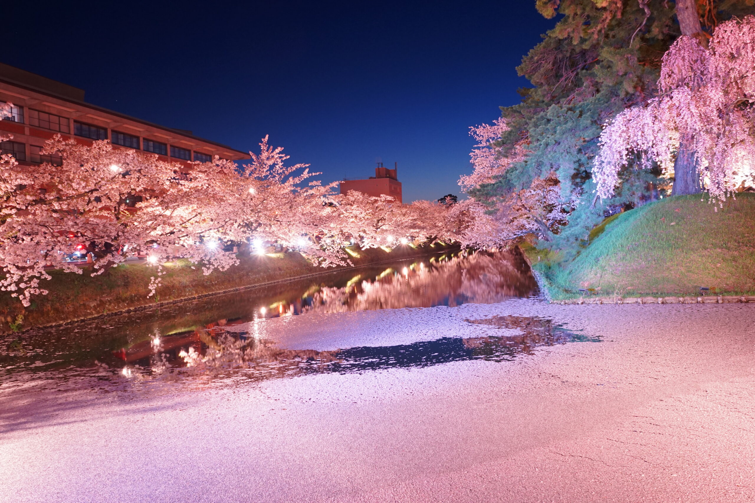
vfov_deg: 45.0
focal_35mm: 29
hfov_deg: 63.7
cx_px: 378
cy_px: 252
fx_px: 608
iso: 1600
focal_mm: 29
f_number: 10
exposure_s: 1/1.67
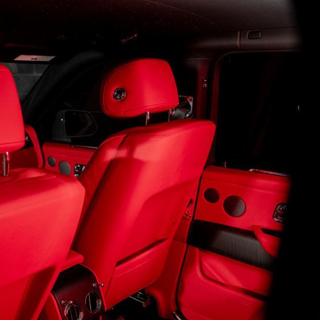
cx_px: 45
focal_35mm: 38
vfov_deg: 43.6
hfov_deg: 41.1
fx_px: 397
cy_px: 197
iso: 400
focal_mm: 24
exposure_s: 1/125
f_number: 2.8
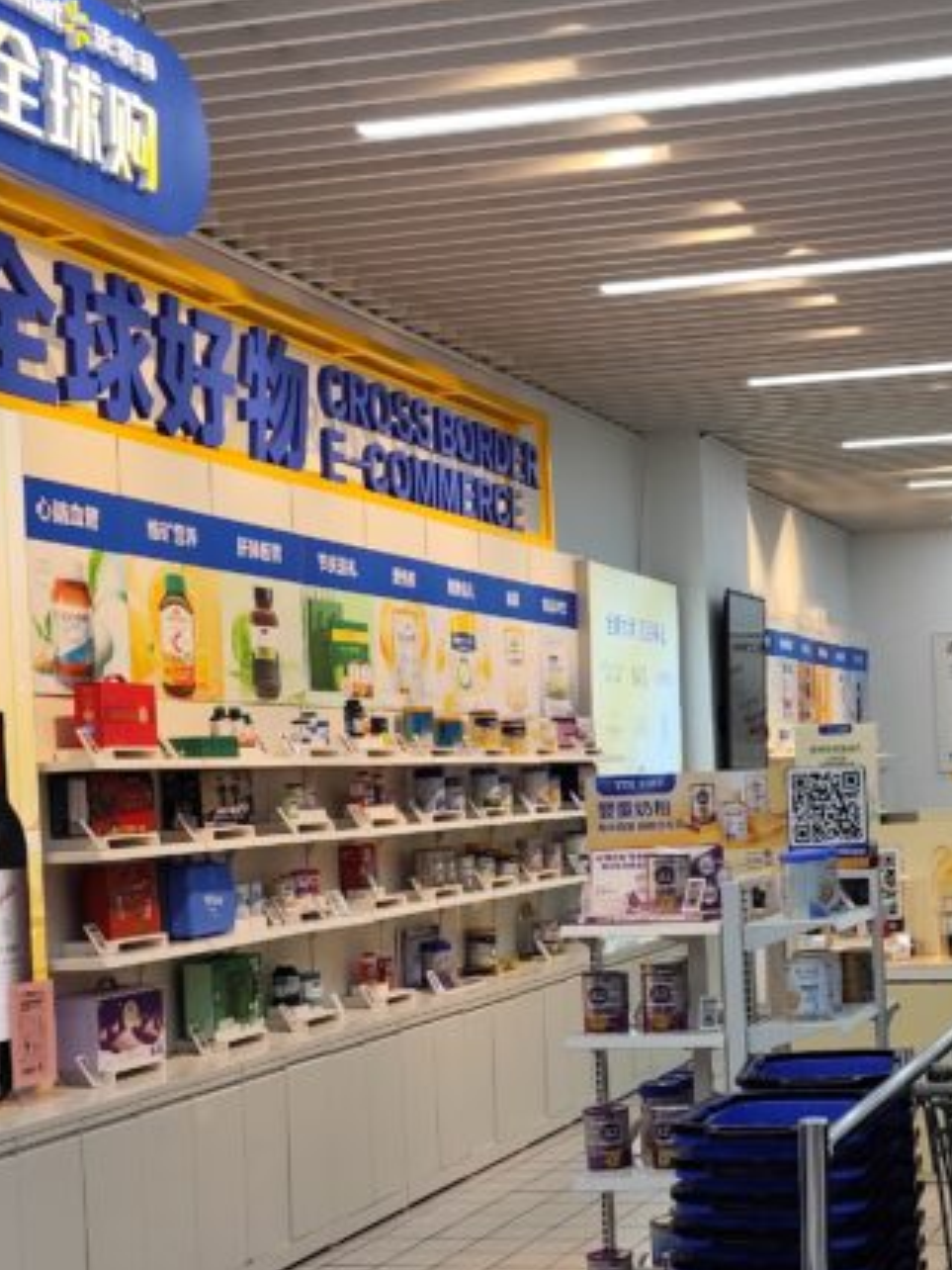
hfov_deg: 25.8
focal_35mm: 55
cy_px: 849
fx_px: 2017
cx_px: 842
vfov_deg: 34.6
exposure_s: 1/157
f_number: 1.65
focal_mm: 6.14
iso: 50
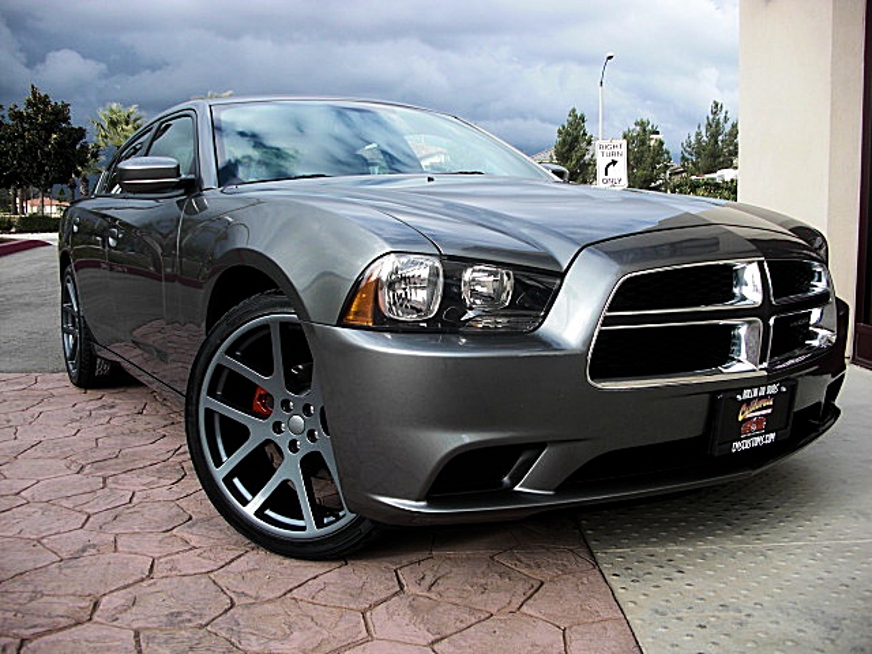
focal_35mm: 36
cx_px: 436
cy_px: 327
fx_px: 907
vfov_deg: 39.7
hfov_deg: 51.4
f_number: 2.8
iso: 50
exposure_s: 1/320
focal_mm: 6.3
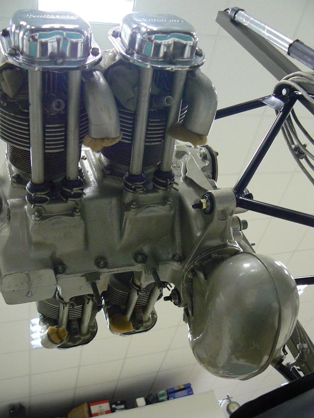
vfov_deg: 51.3
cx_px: 157
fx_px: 435
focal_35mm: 36
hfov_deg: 39.7
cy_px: 209
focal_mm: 6
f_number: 2.8
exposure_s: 1/20
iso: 200
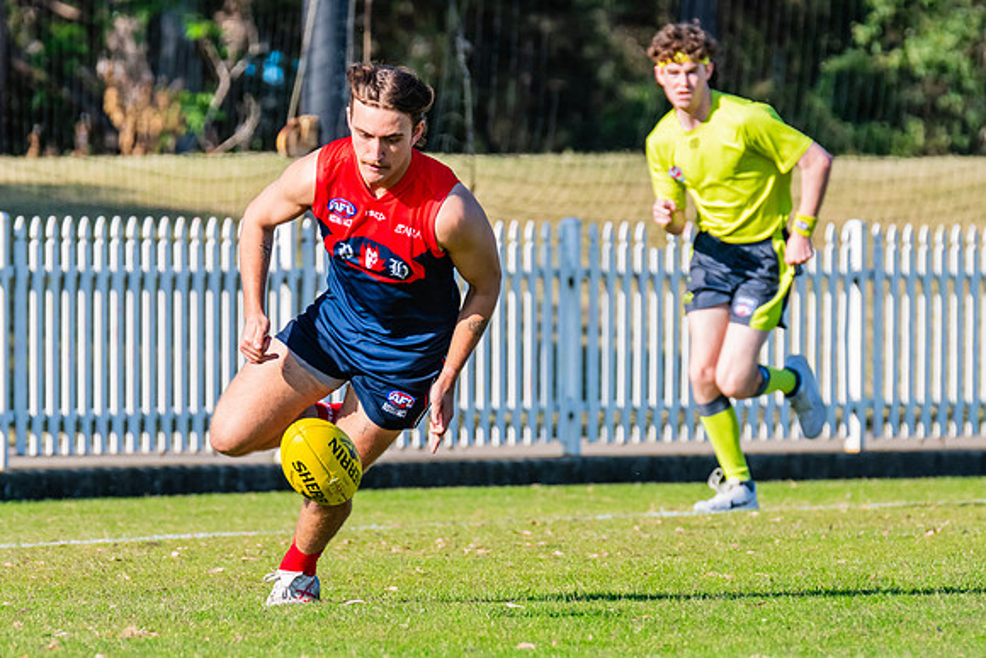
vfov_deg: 2.5
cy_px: 366
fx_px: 15268
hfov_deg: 3.7
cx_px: 364
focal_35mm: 557
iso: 800
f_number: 8
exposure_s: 1/1600
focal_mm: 330
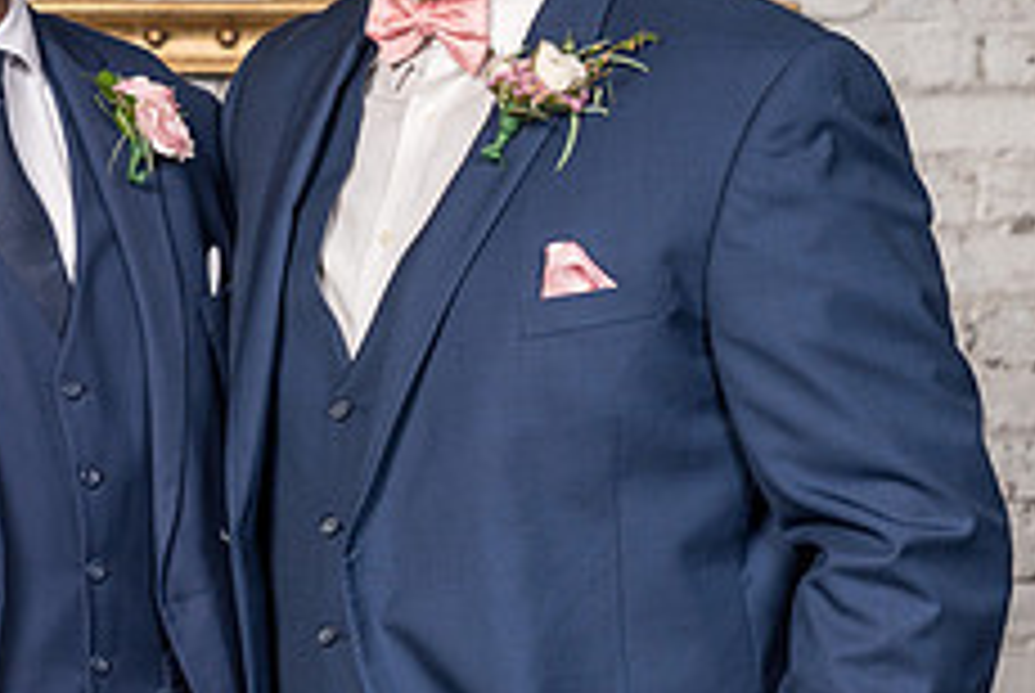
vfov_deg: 6.6
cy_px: 181
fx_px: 5988
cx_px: 146
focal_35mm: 208
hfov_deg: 9.8
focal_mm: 69
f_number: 4
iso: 100
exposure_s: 1/200
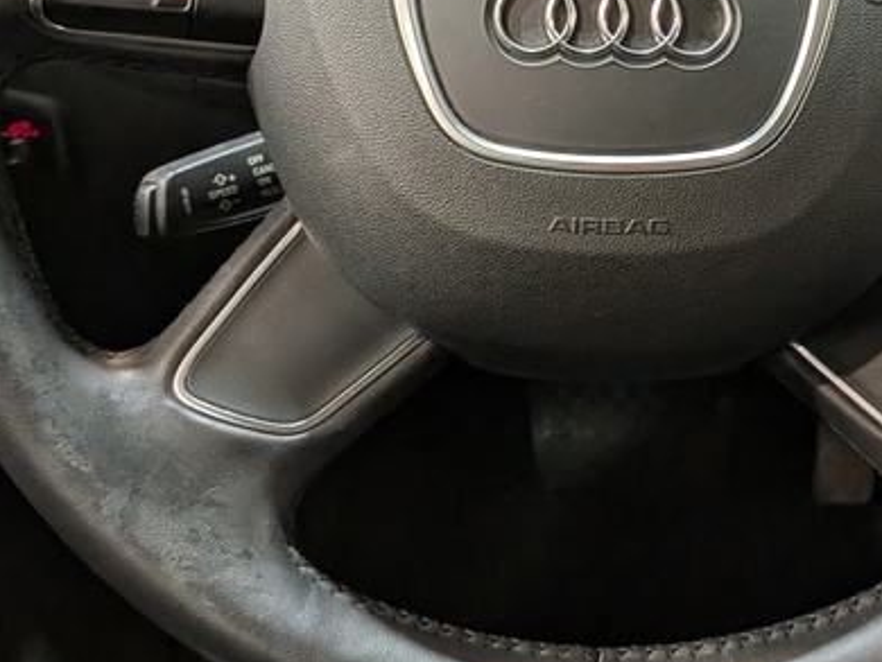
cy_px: 36
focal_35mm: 63
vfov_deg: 22.6
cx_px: 613
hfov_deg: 30.4
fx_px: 1606
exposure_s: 1/60
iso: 93
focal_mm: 4.53
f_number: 1.7
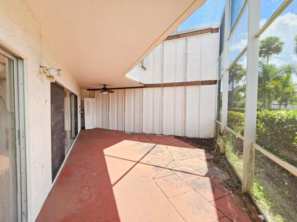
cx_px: 148
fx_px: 111
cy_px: 111
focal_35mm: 13
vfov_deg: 89.8
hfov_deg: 106.2
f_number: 2.2
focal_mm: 2.2
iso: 50
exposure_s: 1/229
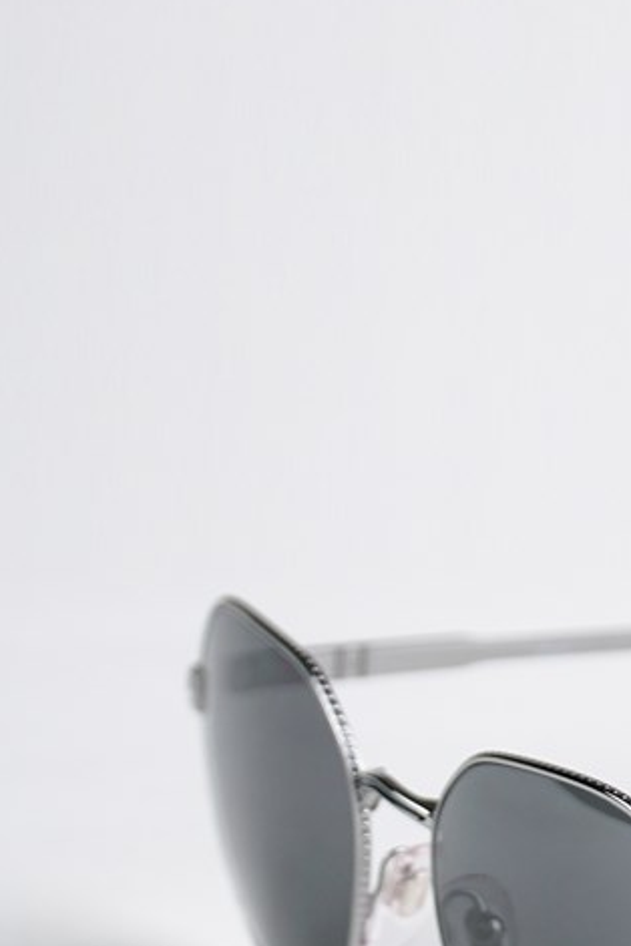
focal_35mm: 335
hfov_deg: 4.1
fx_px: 8795
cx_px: 926
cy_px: 584
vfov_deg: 6.2
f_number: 4.5
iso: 100
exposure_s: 1/125
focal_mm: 73
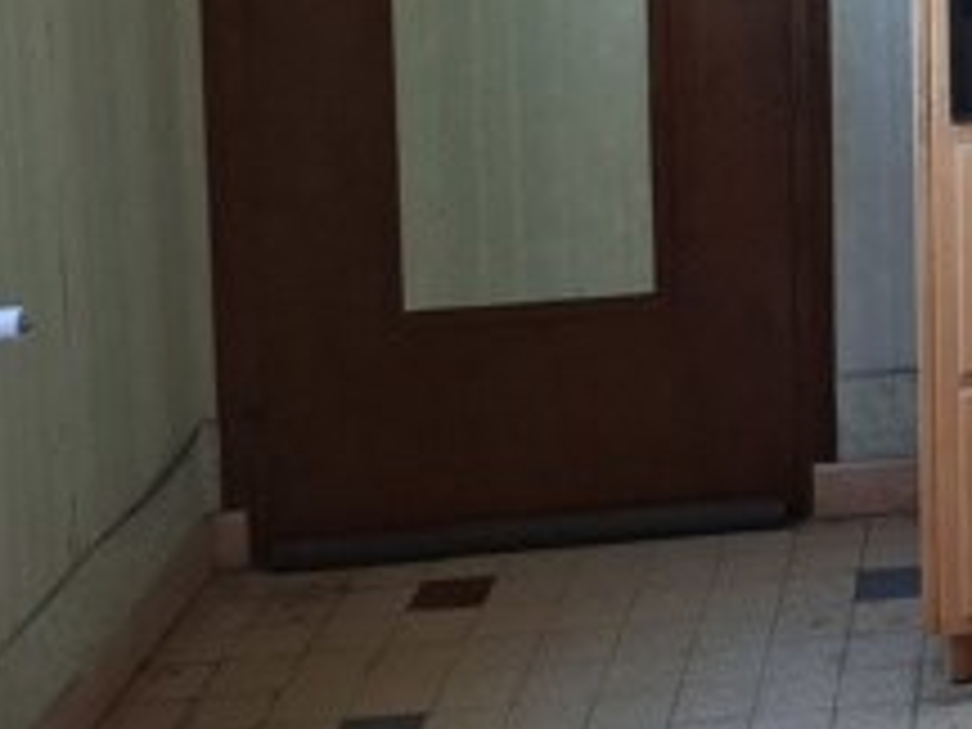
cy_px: -356
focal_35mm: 85
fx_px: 2387
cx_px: 1534
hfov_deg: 19.5
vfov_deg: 16.0
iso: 250
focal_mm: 5.54
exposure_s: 1/60
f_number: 1.8
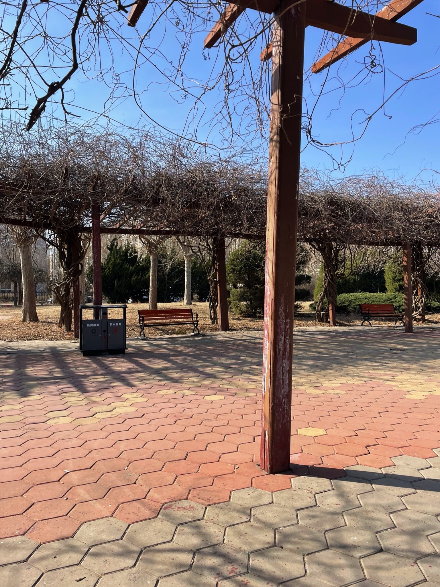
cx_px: 220
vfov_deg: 67.3
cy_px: 294
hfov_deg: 53.1
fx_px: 441
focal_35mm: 26
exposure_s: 1/2681
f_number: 1.6
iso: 32
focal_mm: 4.2
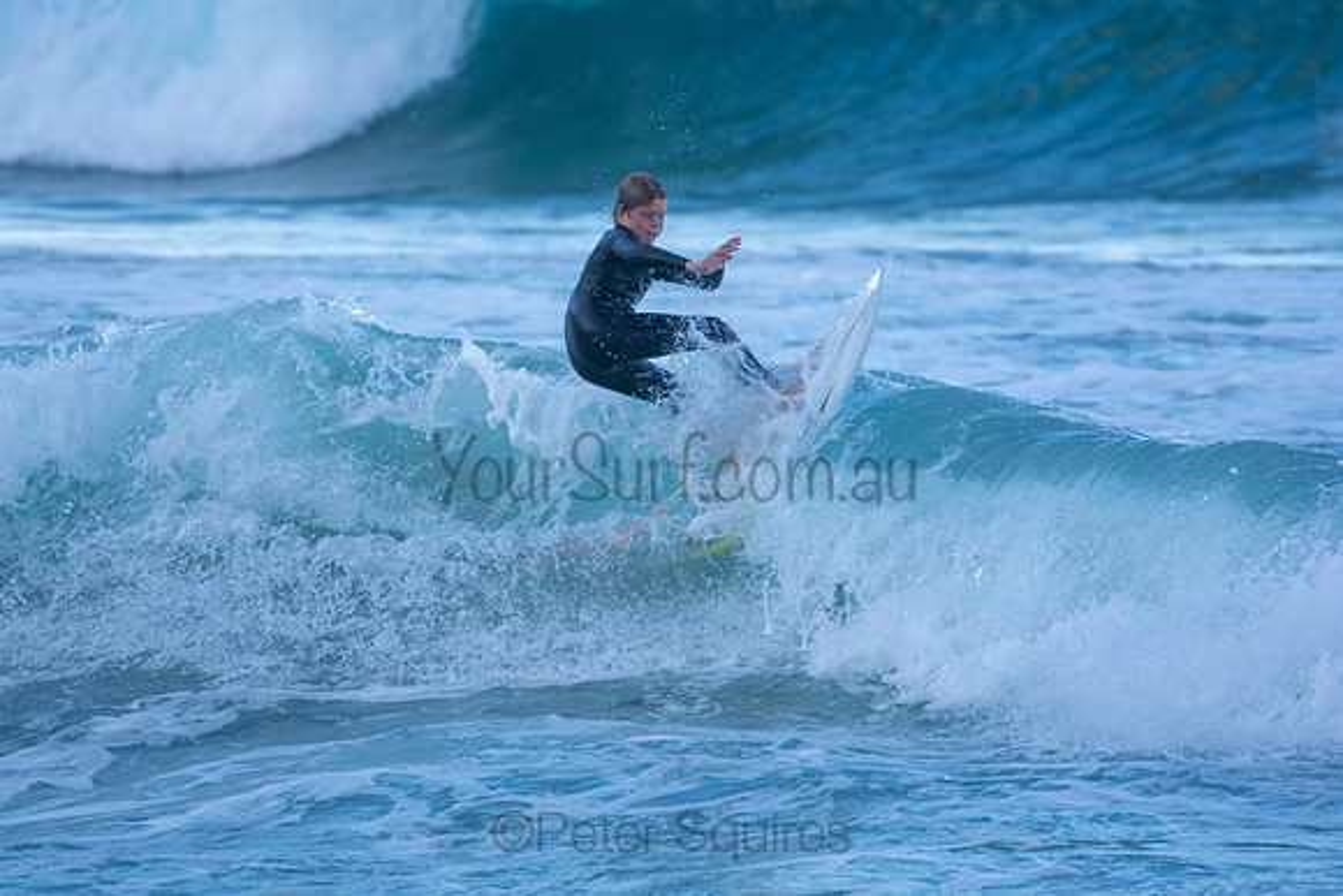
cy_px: 448
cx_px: 672
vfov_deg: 1.8
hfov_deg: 2.7
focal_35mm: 750
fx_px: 27984
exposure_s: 1/1000
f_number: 5.6
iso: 450
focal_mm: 500
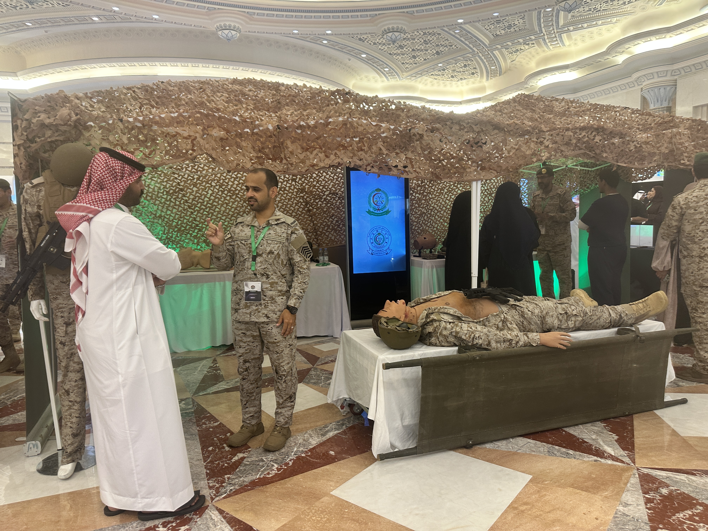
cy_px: 266
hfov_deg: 71.6
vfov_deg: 56.8
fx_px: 491
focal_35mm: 24
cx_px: 354
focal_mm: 6.86
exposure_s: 1/60
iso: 160
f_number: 1.78
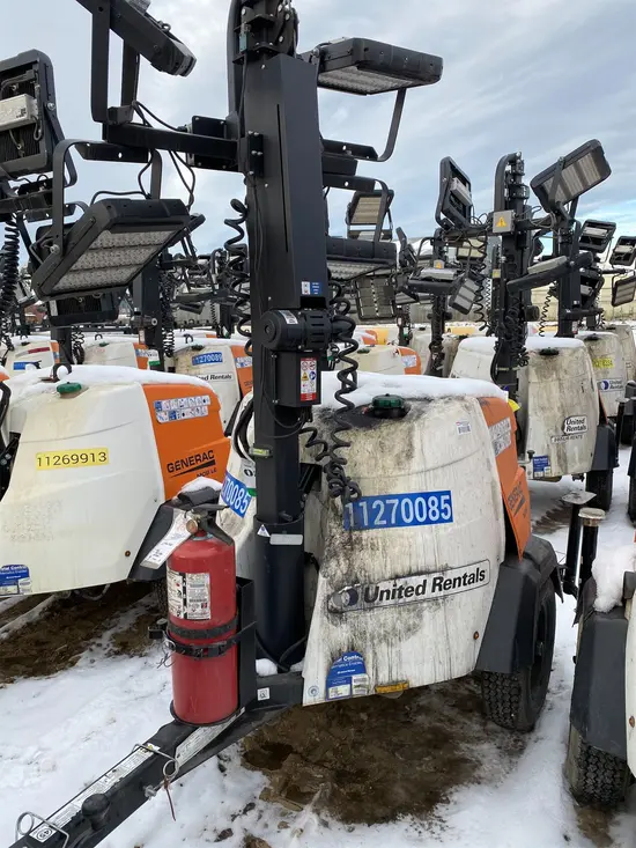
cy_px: 424
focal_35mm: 26
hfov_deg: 53.1
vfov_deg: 67.3
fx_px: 637
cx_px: 318
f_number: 1.8
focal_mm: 4.25
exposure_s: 1/495
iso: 32
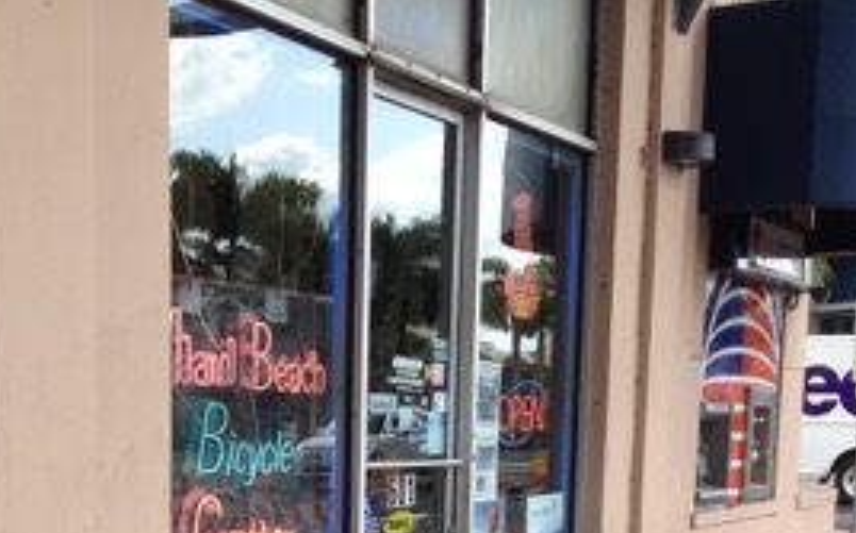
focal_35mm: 72
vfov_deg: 17.3
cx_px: 326
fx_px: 1678
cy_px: 619
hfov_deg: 28.5
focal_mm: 4.28
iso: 64
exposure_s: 1/557
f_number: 2.4
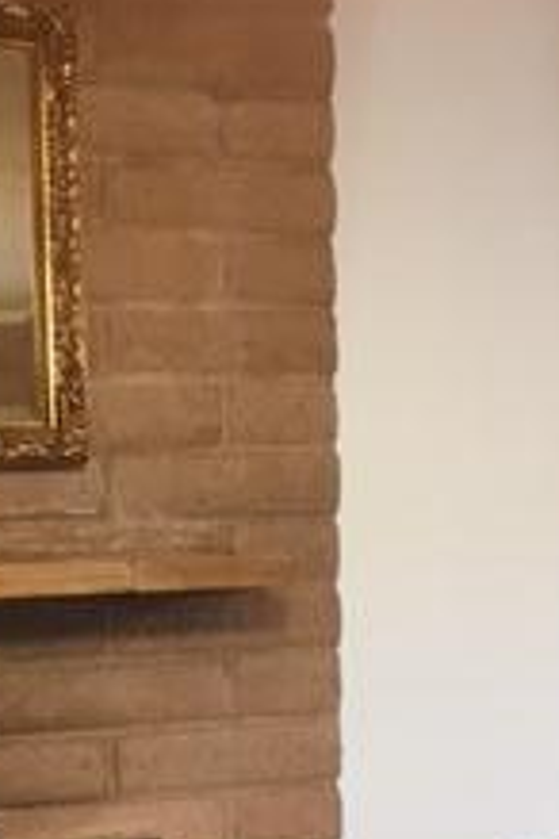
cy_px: 831
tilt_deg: -4.9
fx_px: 2050
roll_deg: +3.2
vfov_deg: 22.3
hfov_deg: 15.3
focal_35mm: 88
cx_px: 4
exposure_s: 1/15
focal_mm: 4.15
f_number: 2.2
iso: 64
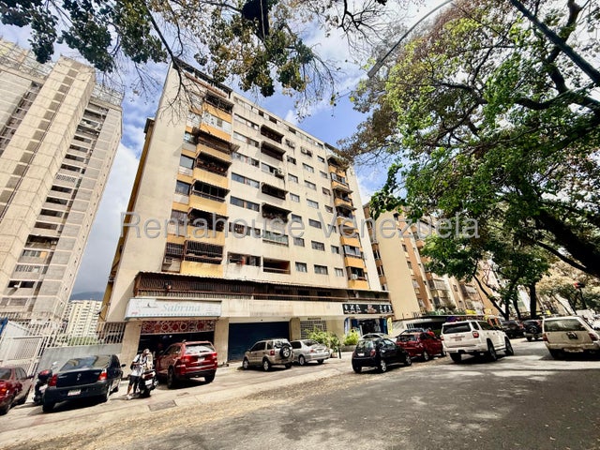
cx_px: 300
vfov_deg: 85.7
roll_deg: +5.0
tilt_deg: +25.9
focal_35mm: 14
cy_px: 225
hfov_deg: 102.1
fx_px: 243
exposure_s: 1/2165
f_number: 2.2
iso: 50
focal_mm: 2.22
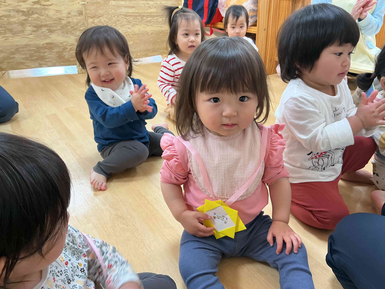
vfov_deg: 48.2
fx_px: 323
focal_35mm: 29
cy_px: 144
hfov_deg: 61.7
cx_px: 192
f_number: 1.8
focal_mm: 3
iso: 50
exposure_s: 1/60
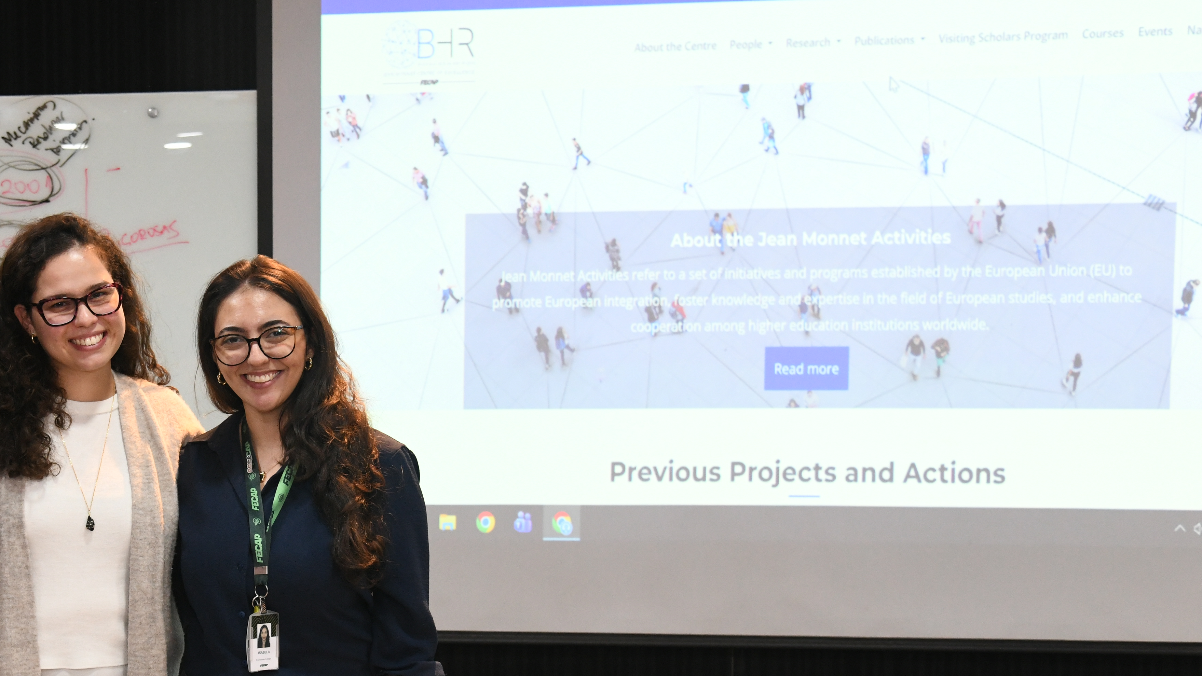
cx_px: 182
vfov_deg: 20.3
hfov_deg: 34.0
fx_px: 1880
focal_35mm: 59
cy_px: 459
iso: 2000
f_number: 4.5
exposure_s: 1/100
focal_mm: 32
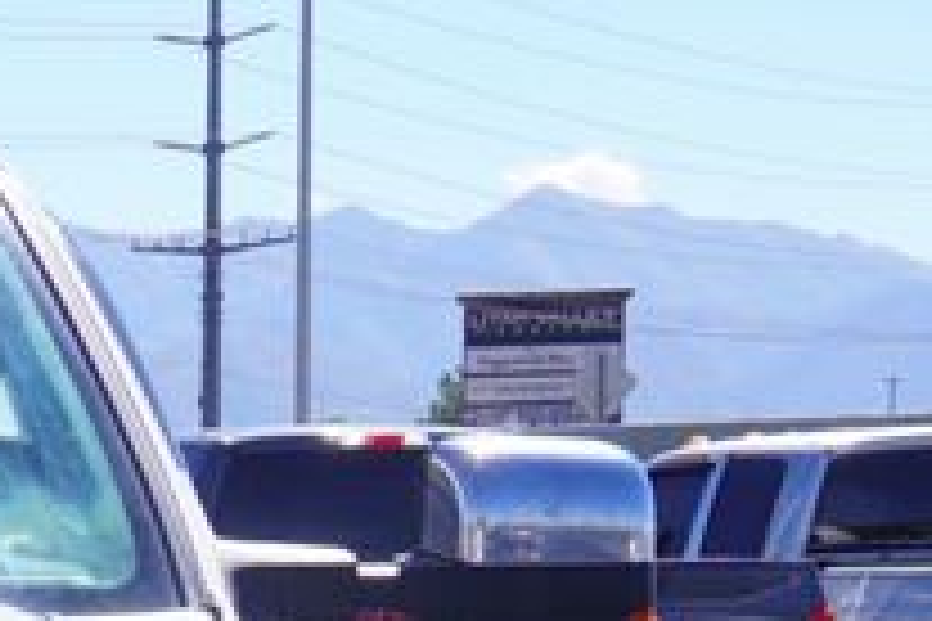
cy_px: 1390
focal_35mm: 193
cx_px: -891
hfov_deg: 9.9
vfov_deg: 6.8
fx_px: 4996
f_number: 9
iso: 100
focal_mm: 26
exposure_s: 1/125
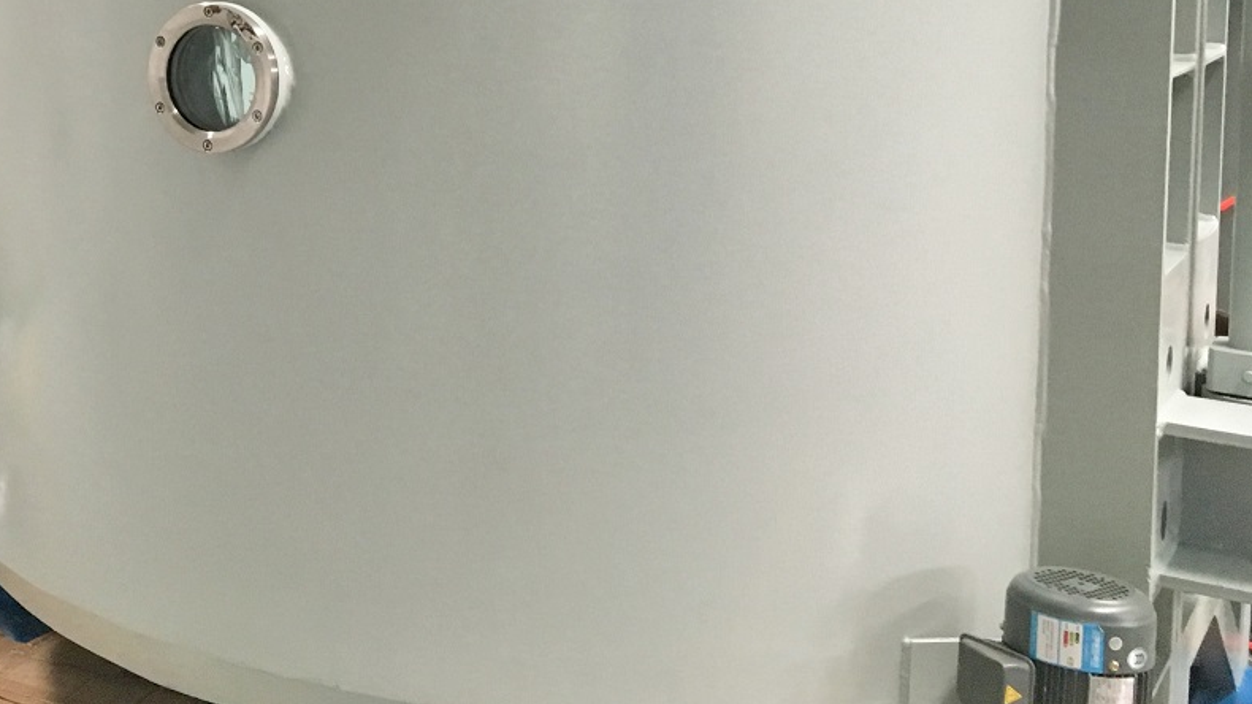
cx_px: 76
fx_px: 1991
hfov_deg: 32.7
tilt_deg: -0.5
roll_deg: -2.1
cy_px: -91
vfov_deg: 19.1
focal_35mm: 60
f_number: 2.2
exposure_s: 1/33
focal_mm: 4.15
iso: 160
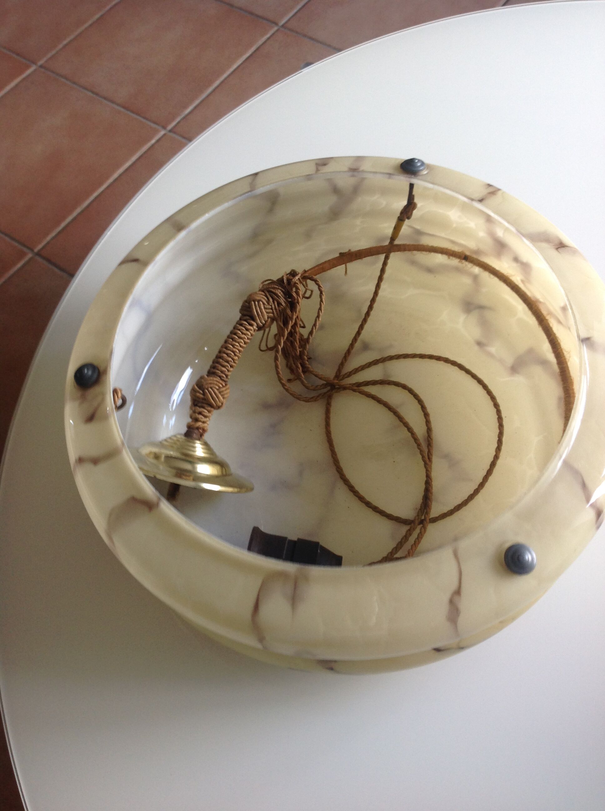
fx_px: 818
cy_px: 406
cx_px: 302
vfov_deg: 52.7
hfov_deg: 40.6
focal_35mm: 35
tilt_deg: -60.0
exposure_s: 1/20
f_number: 2.4
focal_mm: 4.28
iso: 50
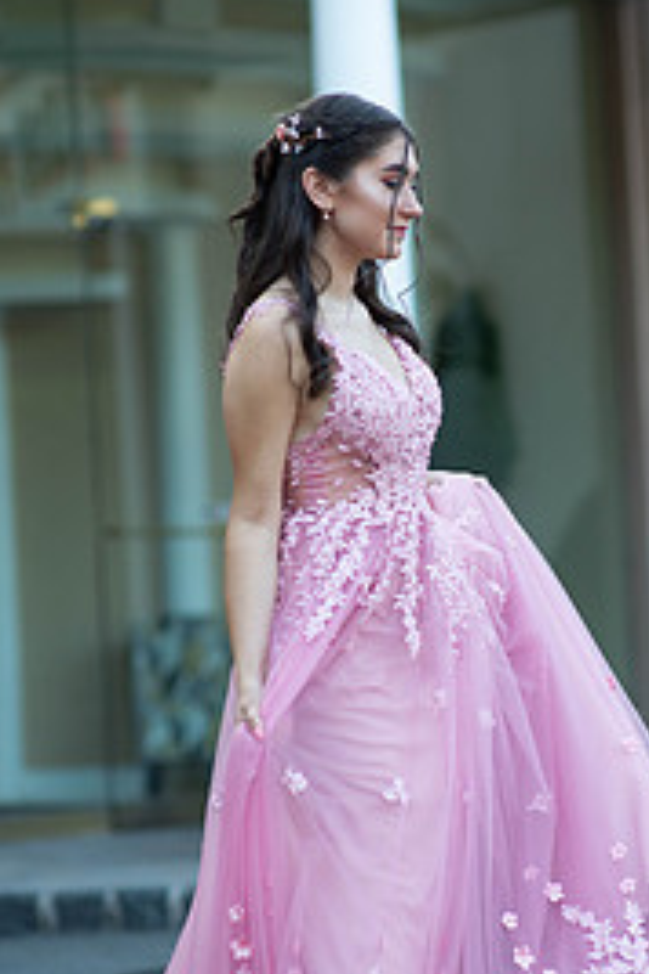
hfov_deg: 9.6
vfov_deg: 14.3
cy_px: 511
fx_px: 3867
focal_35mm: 143
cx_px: 396
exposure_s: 1/640
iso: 250
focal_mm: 85
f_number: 2
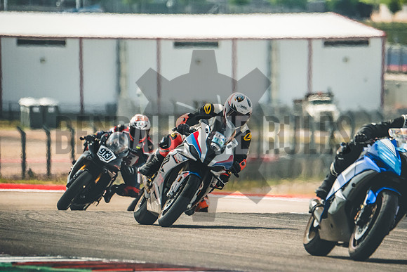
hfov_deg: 3.4
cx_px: 204
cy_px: 136
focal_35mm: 600
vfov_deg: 2.3
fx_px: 6785
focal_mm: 400
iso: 2000
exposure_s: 1/2500
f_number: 5.6
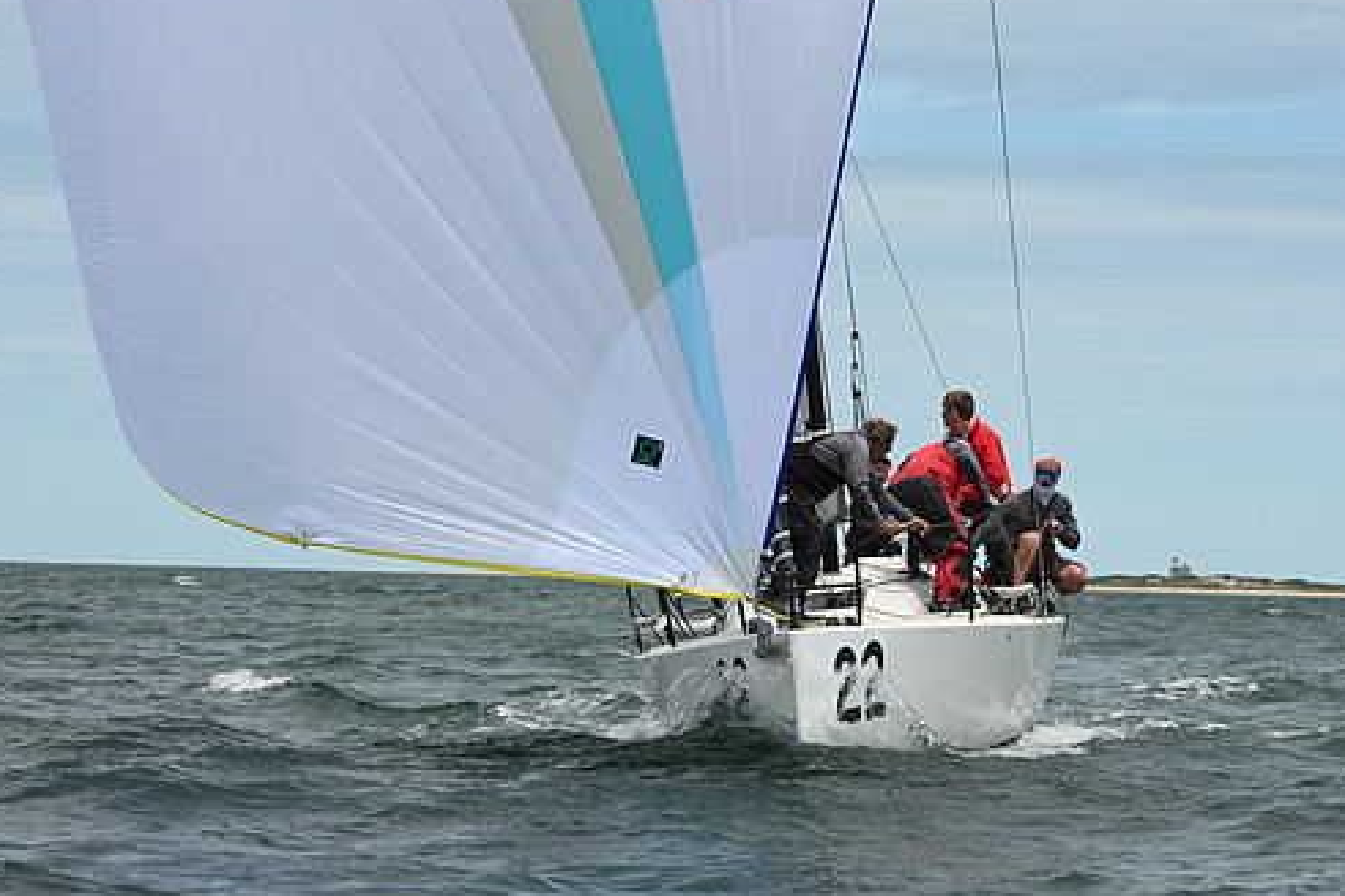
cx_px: 733
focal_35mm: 132
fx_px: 4931
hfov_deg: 15.5
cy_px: 488
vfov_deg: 10.4
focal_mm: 112
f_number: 10
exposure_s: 1/1000
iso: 320
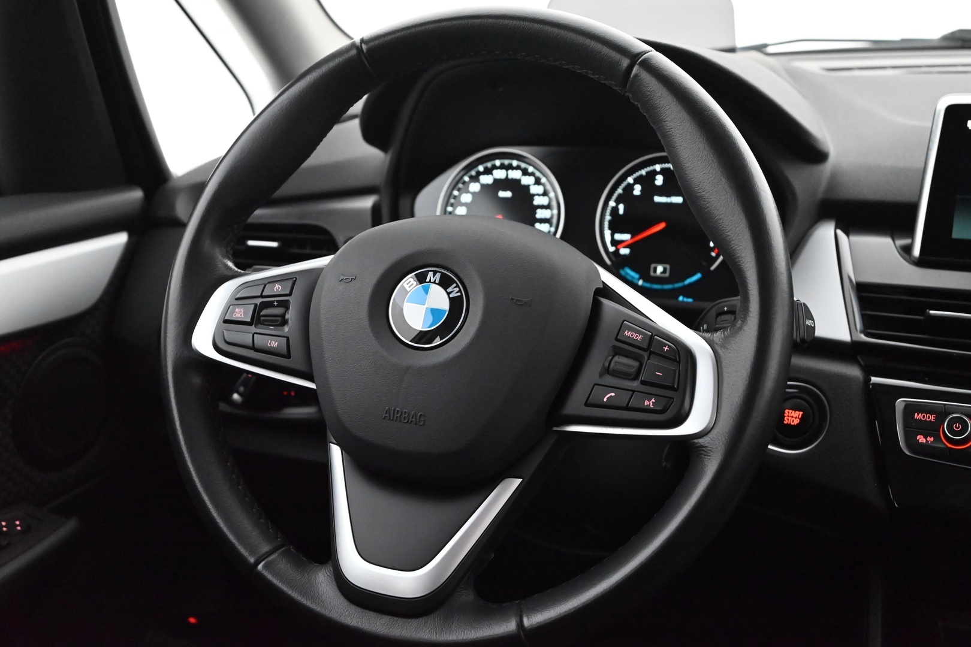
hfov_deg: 46.4
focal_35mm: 42
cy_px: 324
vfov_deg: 31.9
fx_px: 1133
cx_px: 486
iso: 10000
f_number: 5.6
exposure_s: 1/60
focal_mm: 42
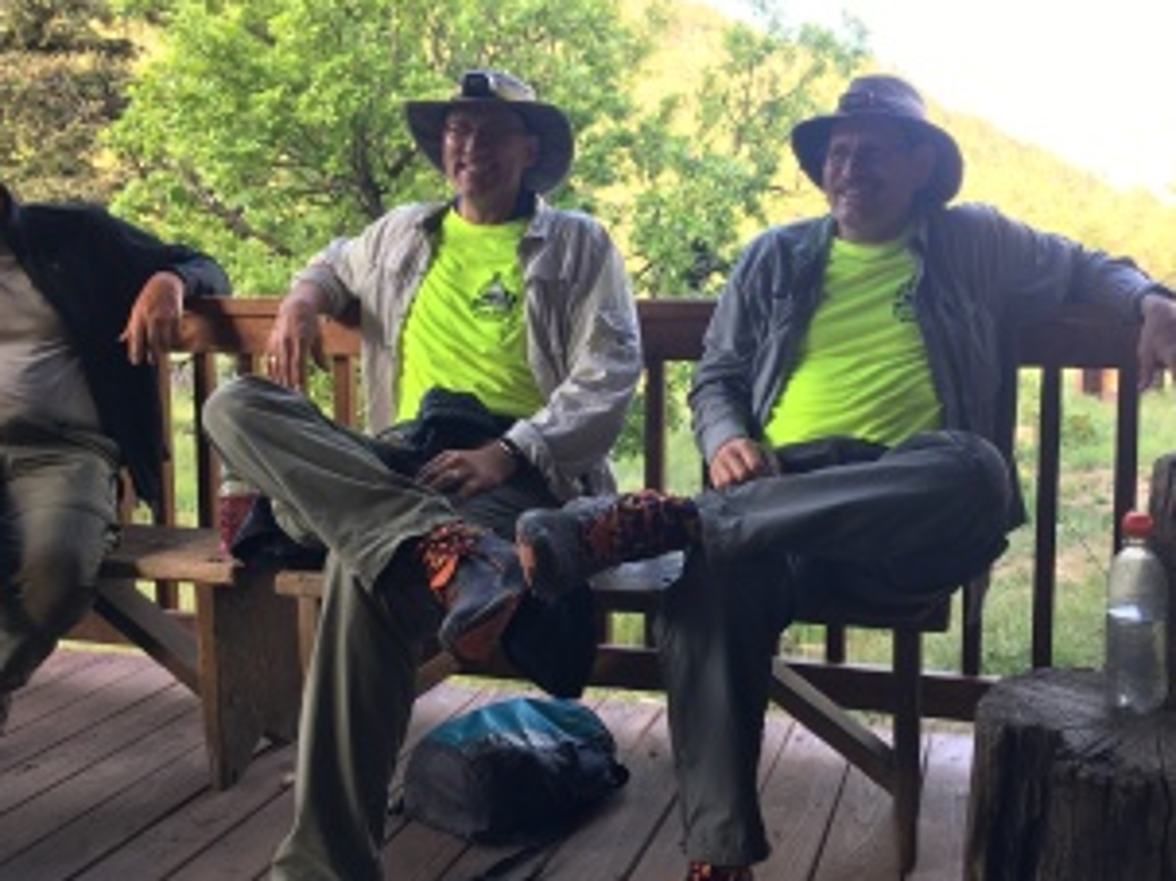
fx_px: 1189
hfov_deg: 52.4
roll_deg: +0.9
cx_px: 675
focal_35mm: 35
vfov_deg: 40.6
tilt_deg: -5.9
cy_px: 400
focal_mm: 4.15
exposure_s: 1/40
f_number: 2.2
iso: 25
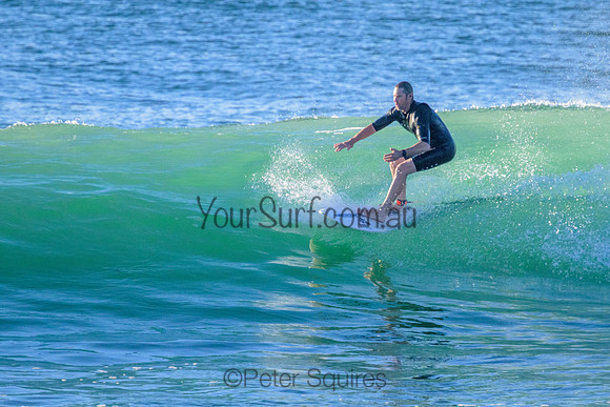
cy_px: 221
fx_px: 18536
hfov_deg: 1.9
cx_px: 355
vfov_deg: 1.3
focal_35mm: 1094
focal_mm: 800
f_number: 11
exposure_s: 1/2000
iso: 2800
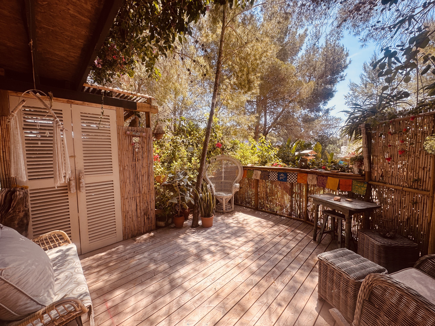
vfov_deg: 85.7
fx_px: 176
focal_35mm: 14
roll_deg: +1.4
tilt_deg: -3.4
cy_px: 163
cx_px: 218
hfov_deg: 102.1
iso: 40
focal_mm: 2.22
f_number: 2.2
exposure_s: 1/238
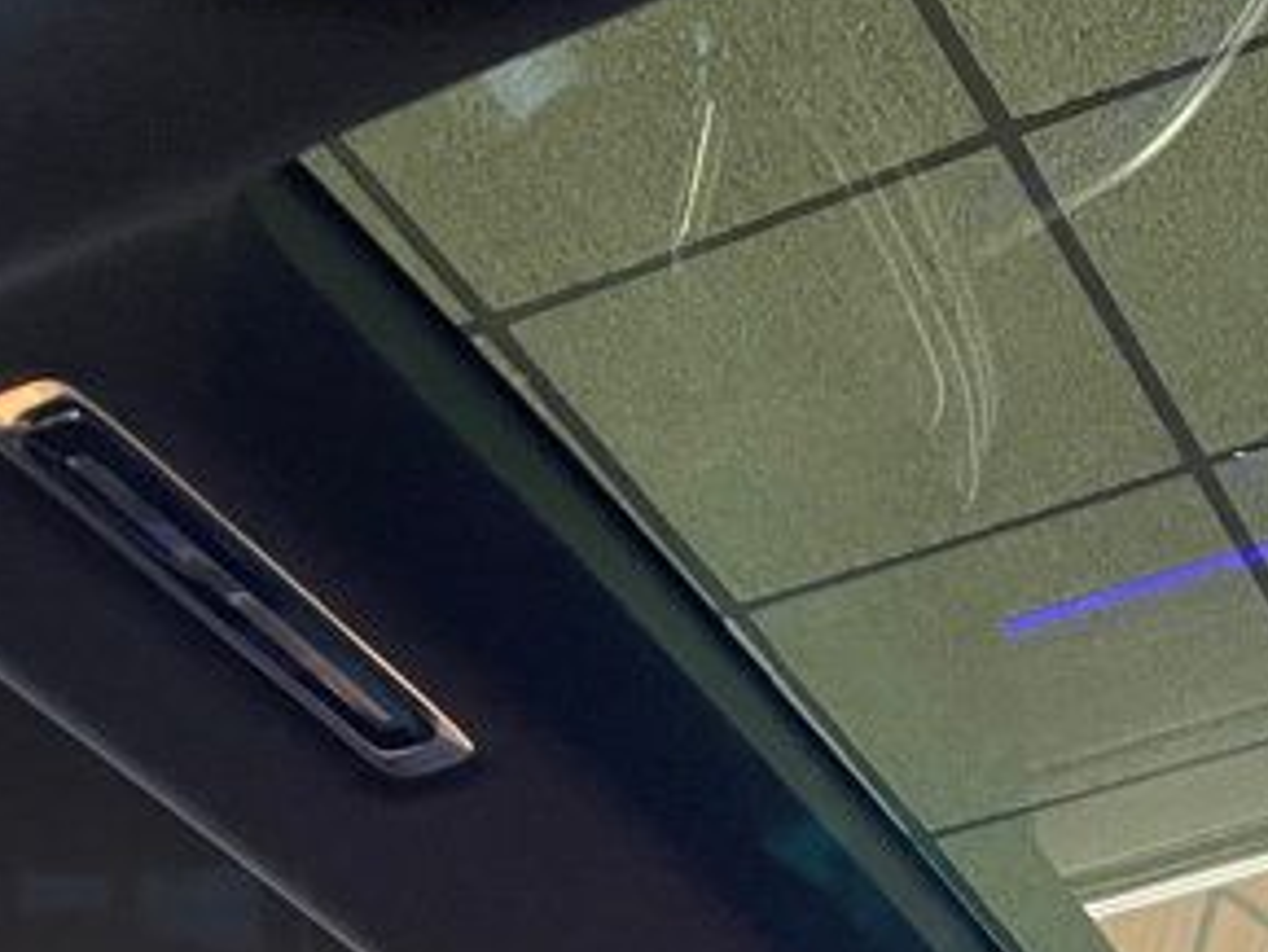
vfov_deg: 14.6
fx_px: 3371
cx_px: 737
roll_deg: +2.4
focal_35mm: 92
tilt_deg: +18.1
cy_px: 1557
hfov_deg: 21.3
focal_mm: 4.2
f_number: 1.6
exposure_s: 1/60
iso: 80
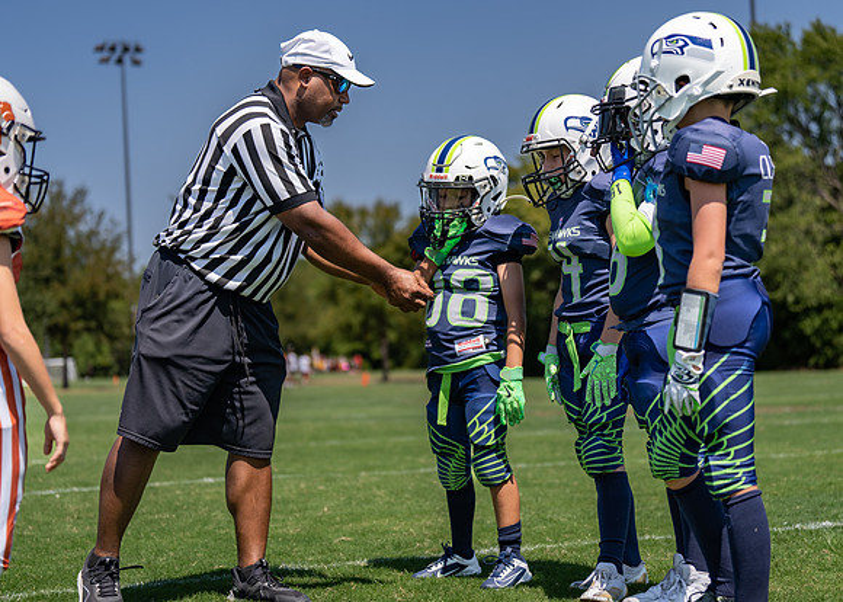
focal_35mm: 77
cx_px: 422
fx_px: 1848
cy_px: 301
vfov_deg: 18.5
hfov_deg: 25.7
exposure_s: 1/1600
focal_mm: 70
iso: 100
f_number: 2.8
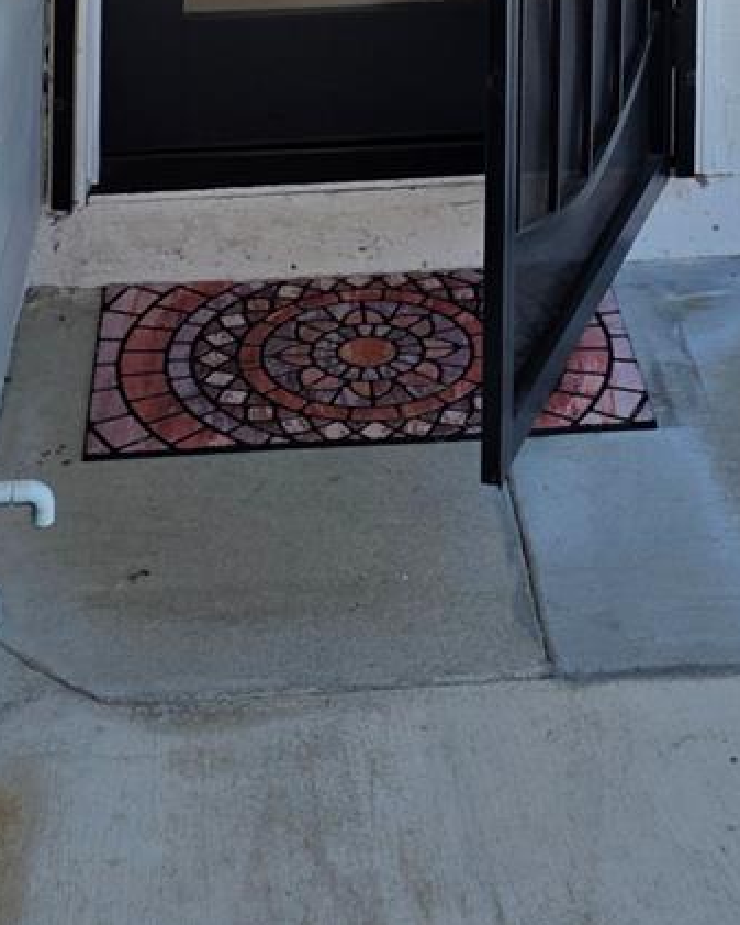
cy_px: -598
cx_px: 554
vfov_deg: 19.5
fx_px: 2189
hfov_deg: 19.1
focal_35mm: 80
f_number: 1.7
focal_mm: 6.25
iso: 80
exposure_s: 1/3483
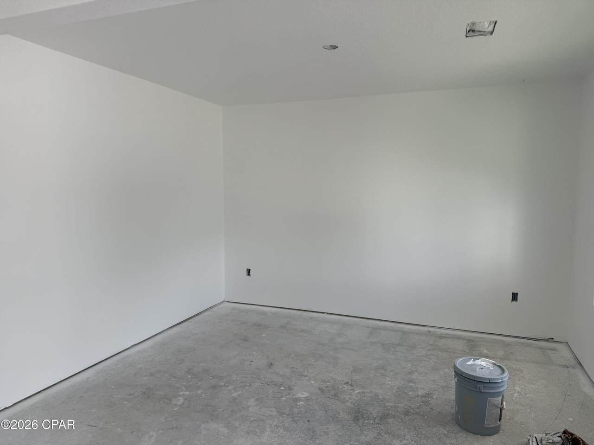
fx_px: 412
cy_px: 222
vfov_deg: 56.8
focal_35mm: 24
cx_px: 297
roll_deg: +0.3
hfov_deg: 71.6
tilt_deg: -5.3
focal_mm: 6.76
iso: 80
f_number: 1.78
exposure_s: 1/438
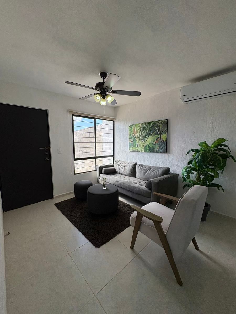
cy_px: 157
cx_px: 118
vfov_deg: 102.1
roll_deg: +0.3
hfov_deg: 85.7
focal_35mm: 14
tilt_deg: -6.1
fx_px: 127
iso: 50
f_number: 2.2
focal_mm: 2.22
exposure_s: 1/314
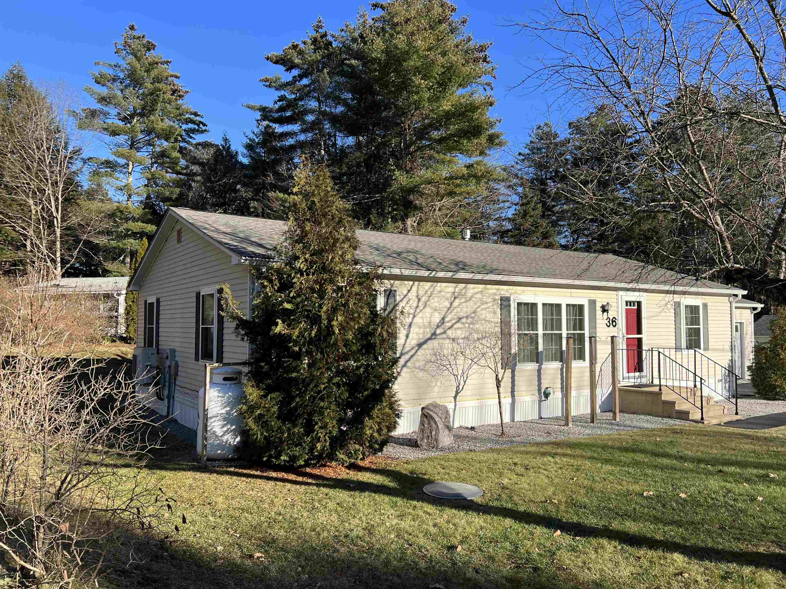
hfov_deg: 67.3
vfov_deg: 53.1
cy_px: 294
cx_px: 393
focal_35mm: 26
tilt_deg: +1.9
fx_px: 590
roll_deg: -0.4
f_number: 1.5
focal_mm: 5.7
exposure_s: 1/2045
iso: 50
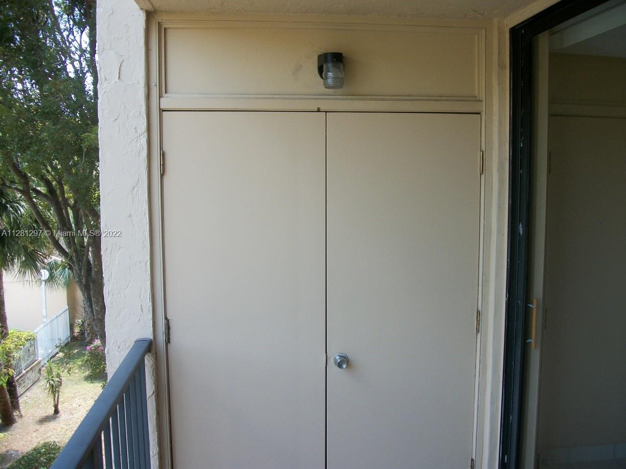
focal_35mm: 32
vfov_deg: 44.2
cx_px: 313
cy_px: 234
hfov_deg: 56.8
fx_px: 579
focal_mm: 5.7
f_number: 2.9
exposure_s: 1/125
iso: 80
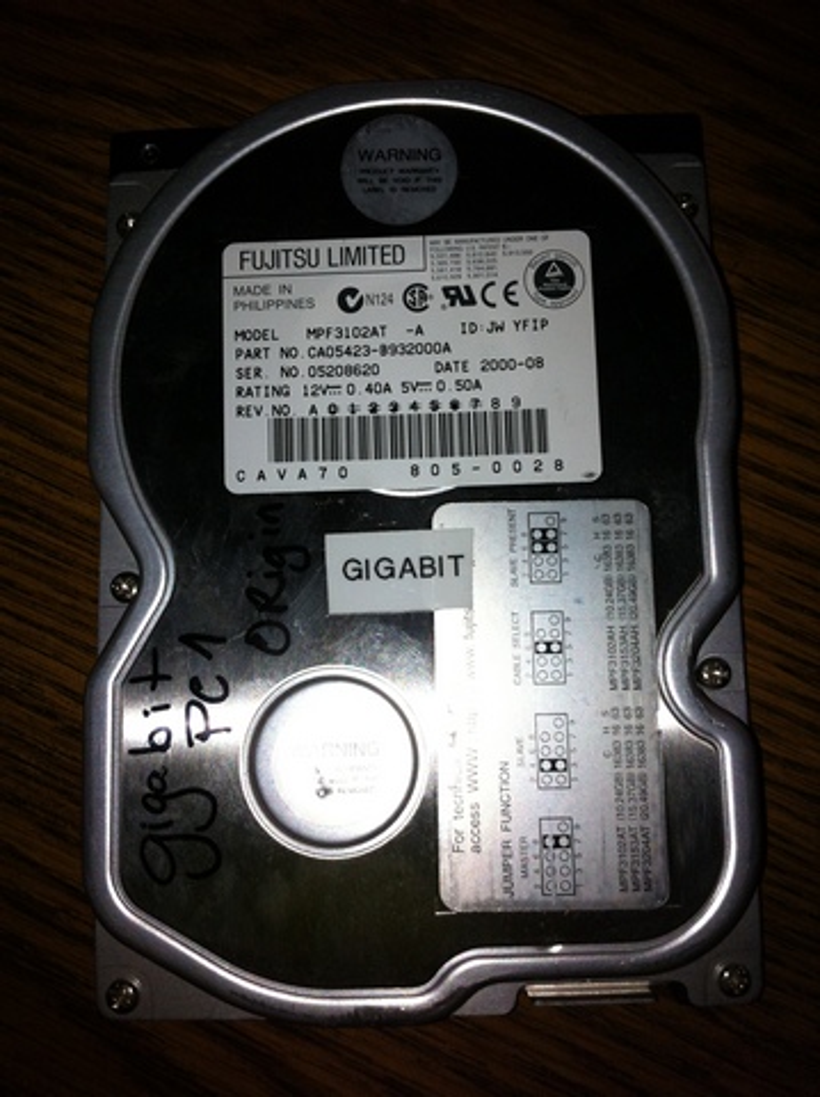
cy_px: 548
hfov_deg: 40.6
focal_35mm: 35
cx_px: 410
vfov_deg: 52.7
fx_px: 1107
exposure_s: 1/320
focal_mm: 3.85
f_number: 2.8
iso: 80
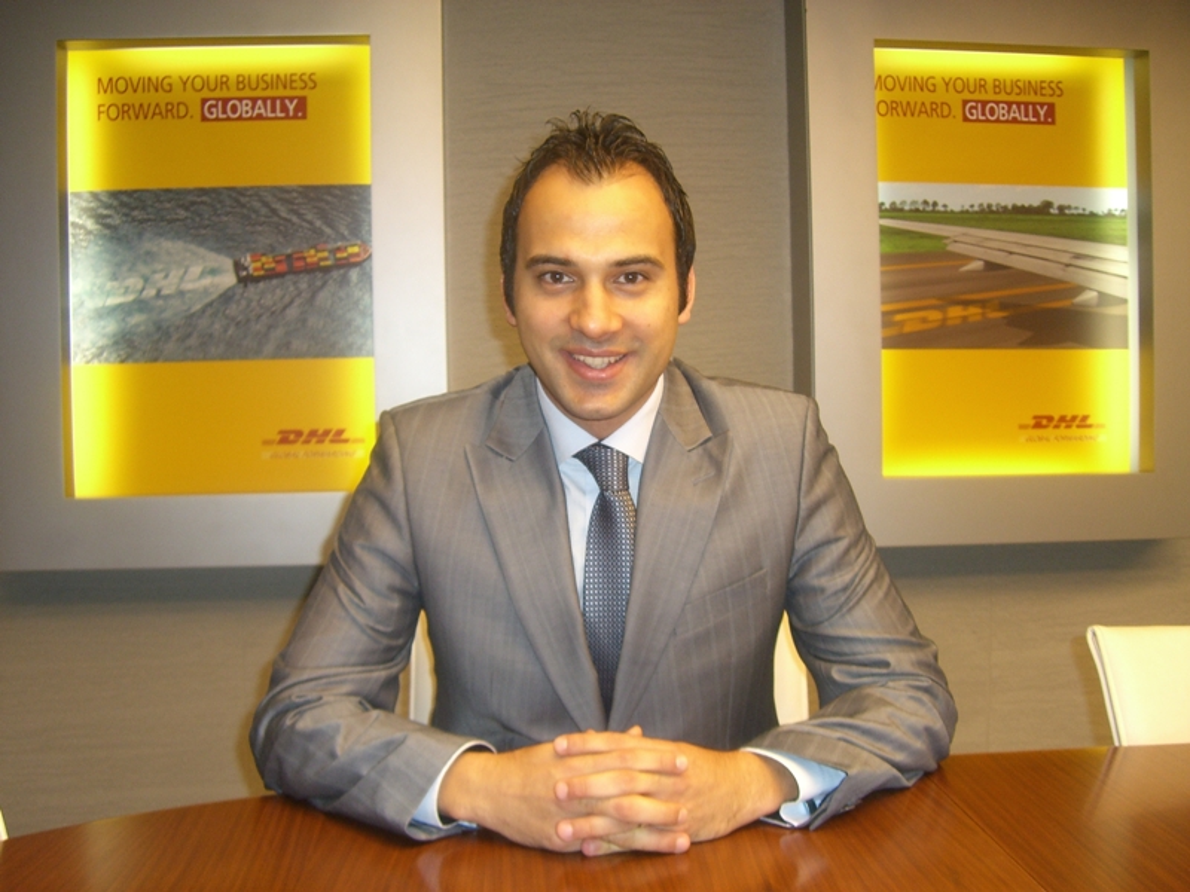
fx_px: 1306
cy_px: 446
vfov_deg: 37.7
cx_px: 595
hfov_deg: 49.0
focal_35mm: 38
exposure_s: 1/60
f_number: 2.7
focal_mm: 6.2
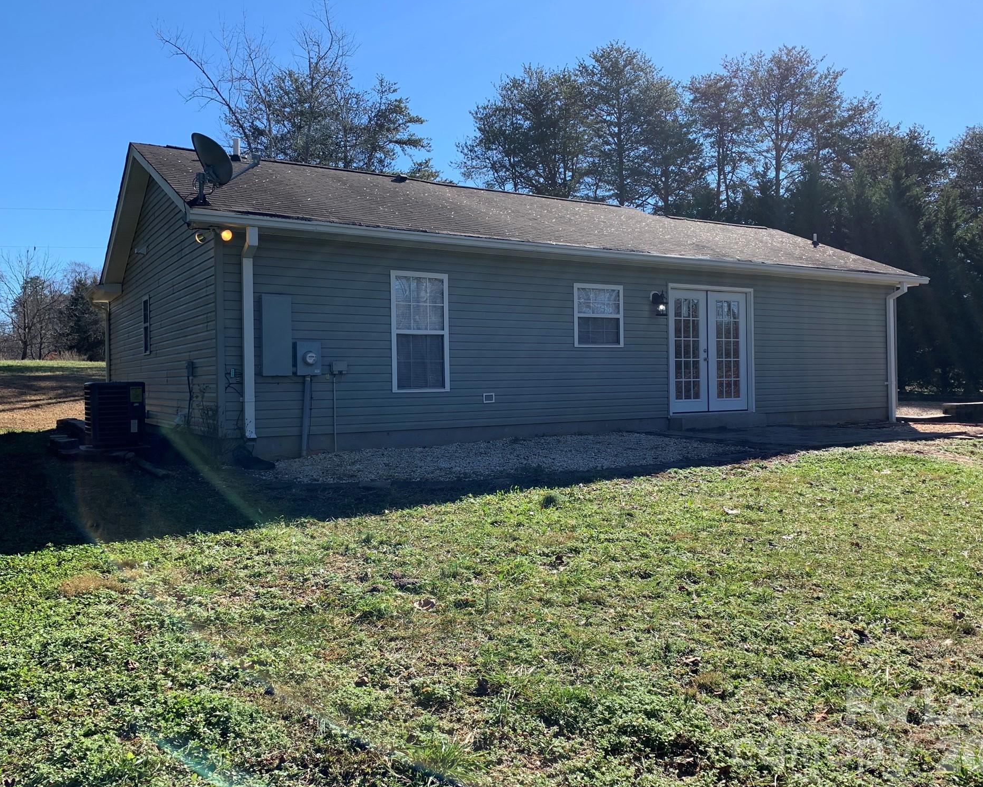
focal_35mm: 28
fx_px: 815
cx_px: 507
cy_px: 385
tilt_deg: +1.8
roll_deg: +0.7
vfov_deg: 51.5
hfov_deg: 62.2
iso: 25
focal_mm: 4.25
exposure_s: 1/1190
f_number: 1.8
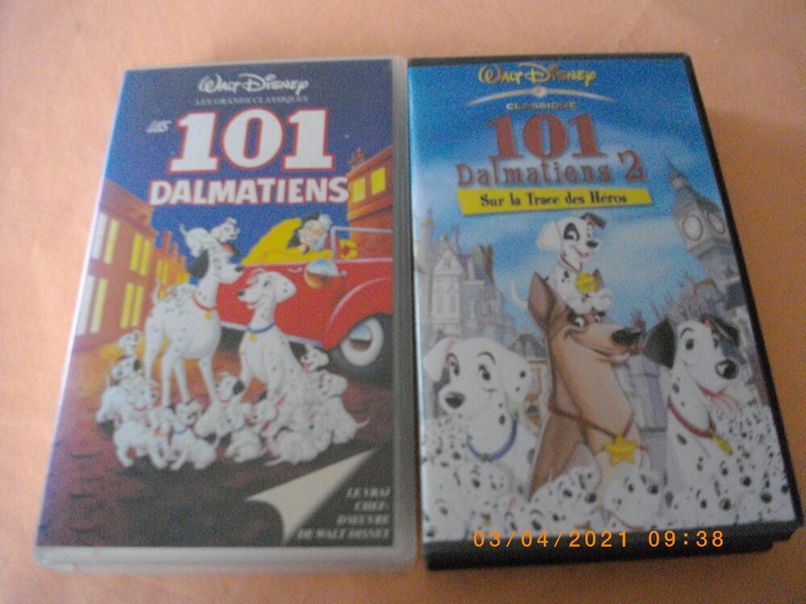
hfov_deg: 56.8
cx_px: 403
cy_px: 302
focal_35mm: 32
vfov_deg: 44.2
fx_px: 745
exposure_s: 1/30
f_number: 2.9
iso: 800
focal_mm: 5.7
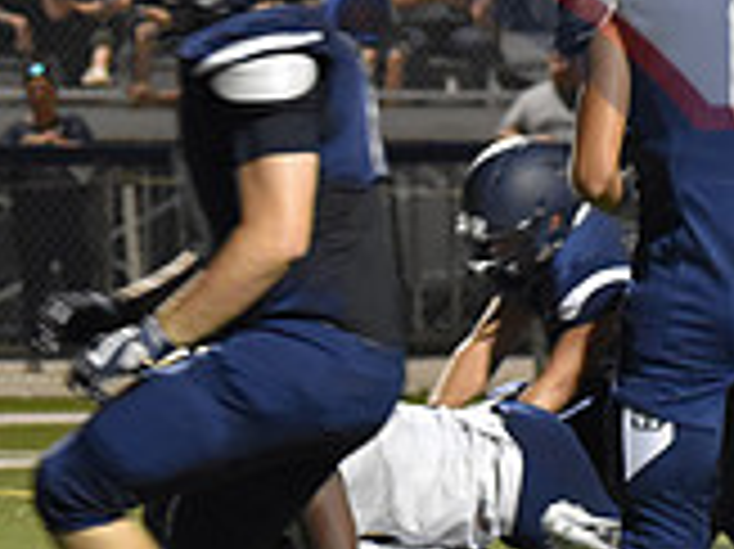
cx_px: 185
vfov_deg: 2.6
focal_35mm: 576
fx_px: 12205
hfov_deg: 3.4
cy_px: 358
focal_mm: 112
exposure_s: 1/125
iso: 3600
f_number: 4.8
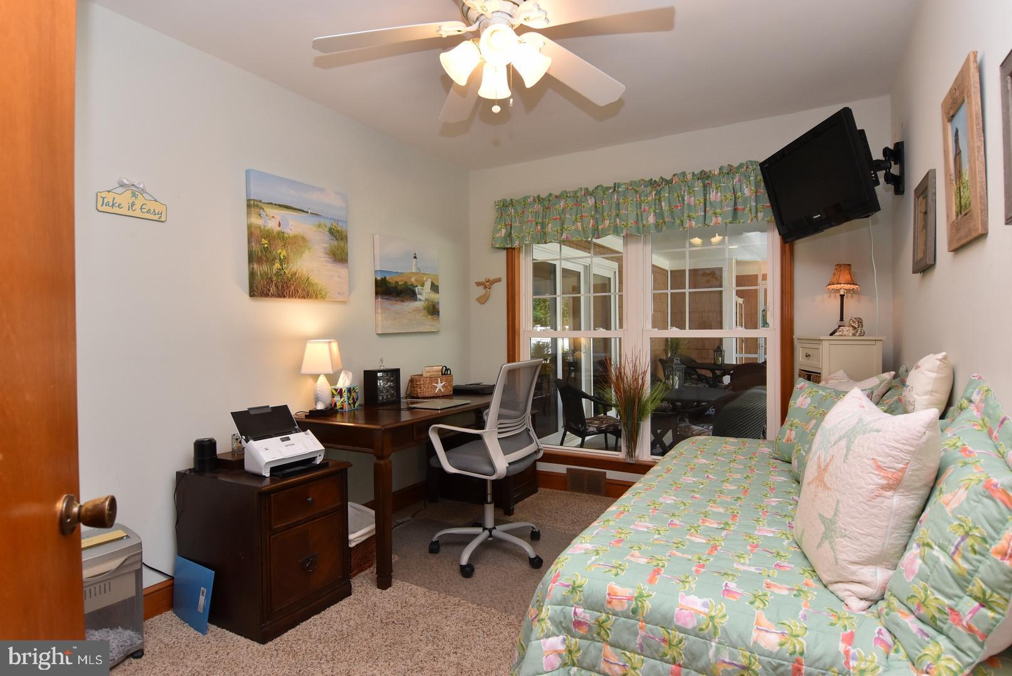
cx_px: 506
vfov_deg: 67.5
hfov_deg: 90.0
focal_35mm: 18
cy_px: 338
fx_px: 506
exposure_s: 1/100
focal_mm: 12
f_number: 7.1
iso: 800
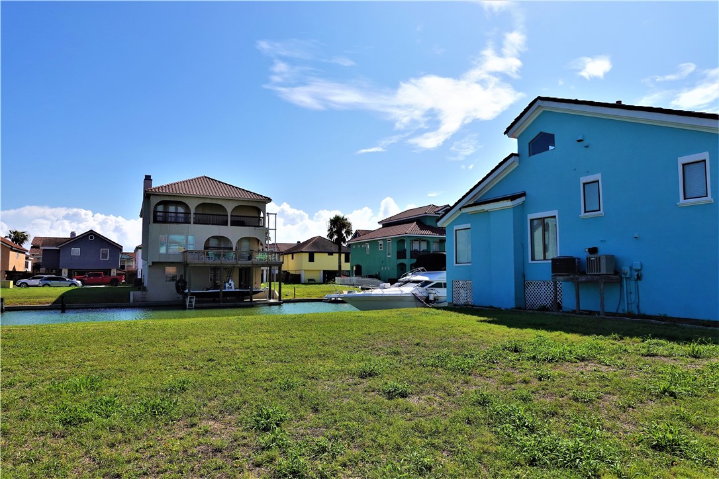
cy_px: 240
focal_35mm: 24
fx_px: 479
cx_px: 360
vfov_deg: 53.1
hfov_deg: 73.7
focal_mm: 9
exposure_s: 1/1000
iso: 100
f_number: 5
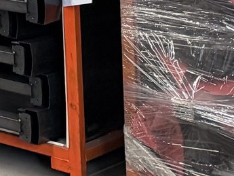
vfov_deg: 8.4
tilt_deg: +6.1
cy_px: -317
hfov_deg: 10.2
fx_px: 1035
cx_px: -416
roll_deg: -0.7
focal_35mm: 153
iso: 200
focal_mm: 6.76
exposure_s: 1/111
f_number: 1.78
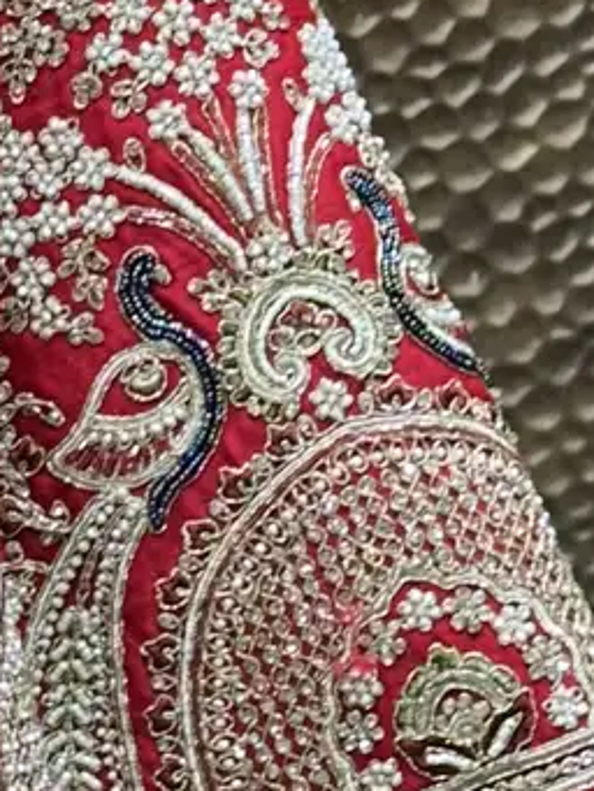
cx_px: -397
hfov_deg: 6.5
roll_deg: -0.4
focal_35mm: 225
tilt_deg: -7.2
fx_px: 5145
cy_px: 719
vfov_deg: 8.8
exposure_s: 1/50
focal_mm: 6.86
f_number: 1.78
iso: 50
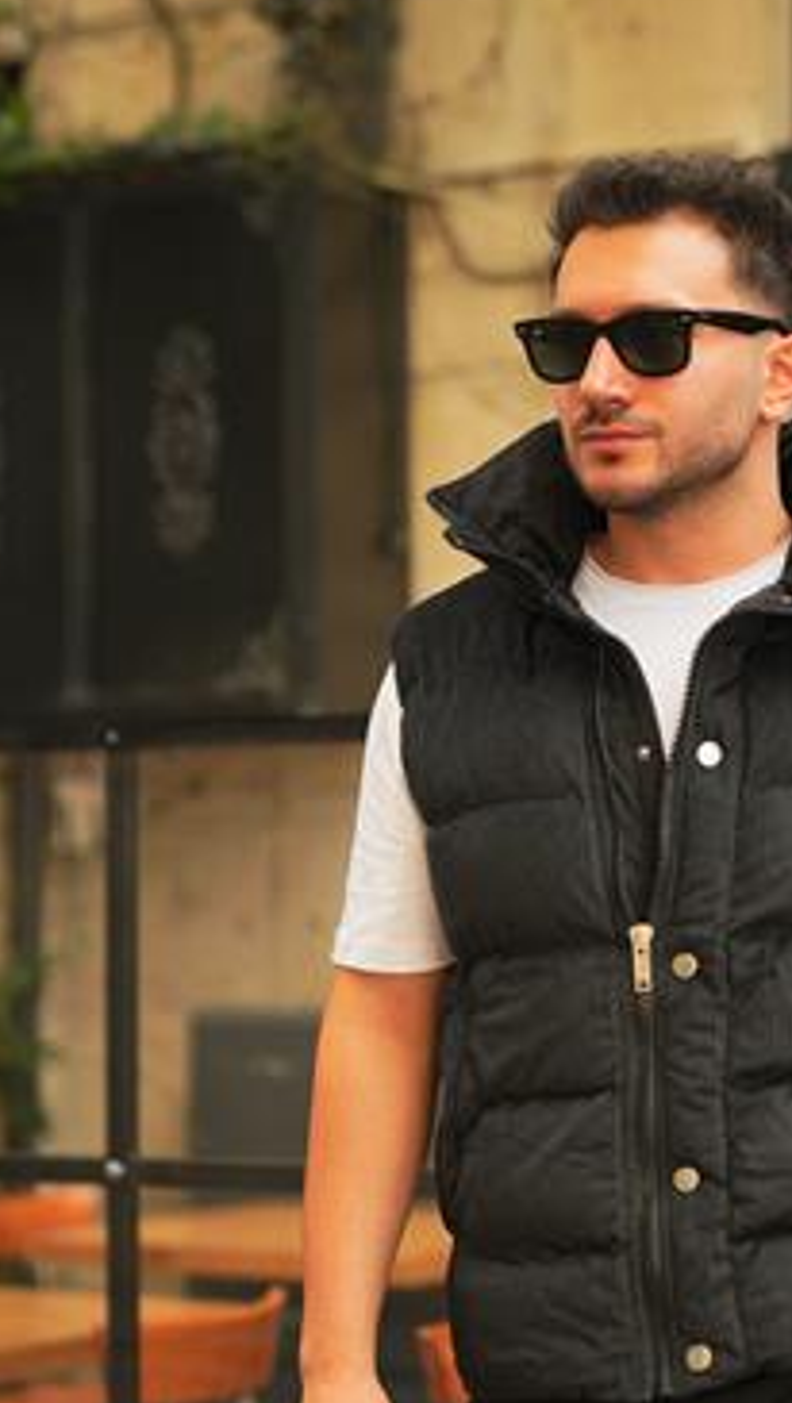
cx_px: 704
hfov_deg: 14.0
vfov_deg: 24.7
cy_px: 846
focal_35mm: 86
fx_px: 3203
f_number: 1.8
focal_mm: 50
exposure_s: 1/1250
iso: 500
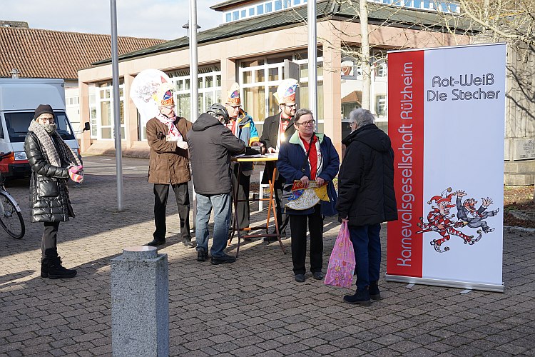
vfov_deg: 32.6
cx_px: 268
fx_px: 609
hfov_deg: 47.4
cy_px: 178
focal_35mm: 41
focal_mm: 41
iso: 100
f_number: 8
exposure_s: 1/125
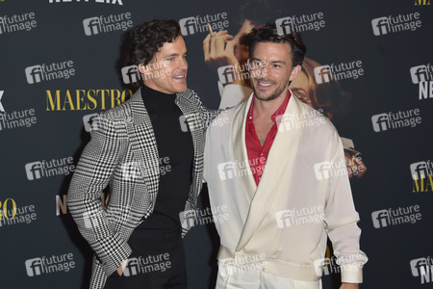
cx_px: 216
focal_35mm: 72
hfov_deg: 28.1
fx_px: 866
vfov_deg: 18.9
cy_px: 144
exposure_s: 1/250
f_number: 6.3
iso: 320
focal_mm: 72
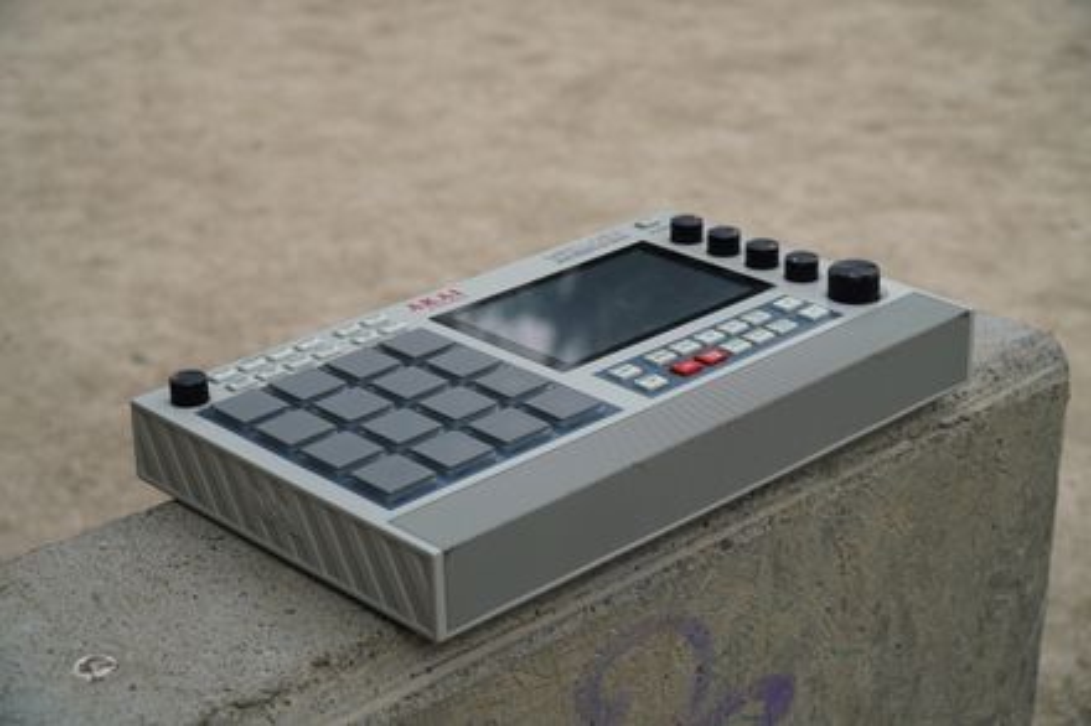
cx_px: 546
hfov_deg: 31.2
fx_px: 1954
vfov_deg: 21.1
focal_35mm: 64
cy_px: 363
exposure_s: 1/250
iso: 100
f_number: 4.5
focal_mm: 43
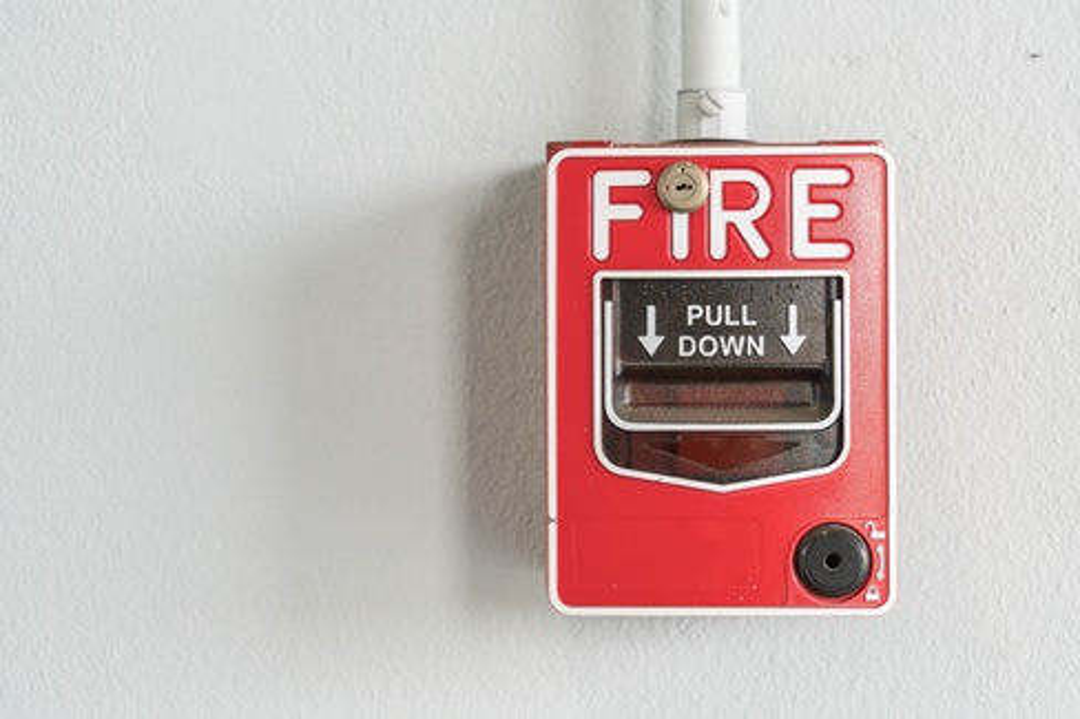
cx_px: 540
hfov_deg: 28.9
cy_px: 360
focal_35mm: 70
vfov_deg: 19.4
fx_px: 2099
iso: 640
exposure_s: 1/60
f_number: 8
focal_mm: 70
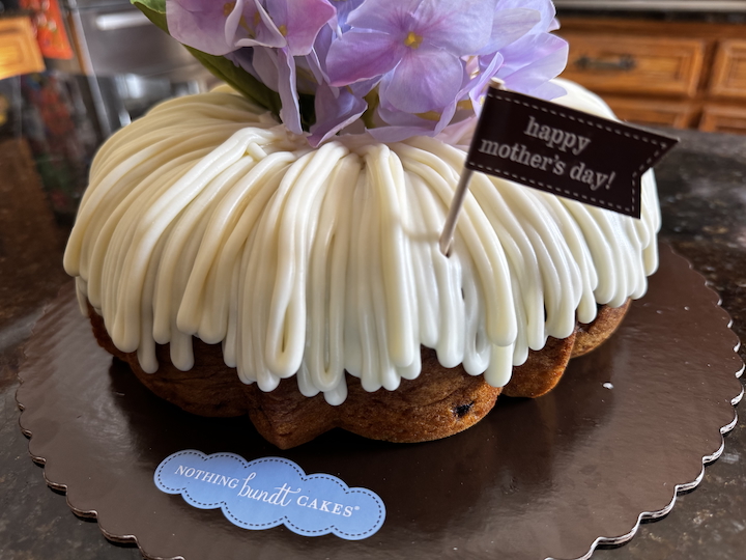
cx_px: 373
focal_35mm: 24
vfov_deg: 56.8
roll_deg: +2.5
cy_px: 280
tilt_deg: -31.1
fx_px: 517
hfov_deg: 71.6
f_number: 1.78
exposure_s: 1/113
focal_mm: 6.76
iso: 200
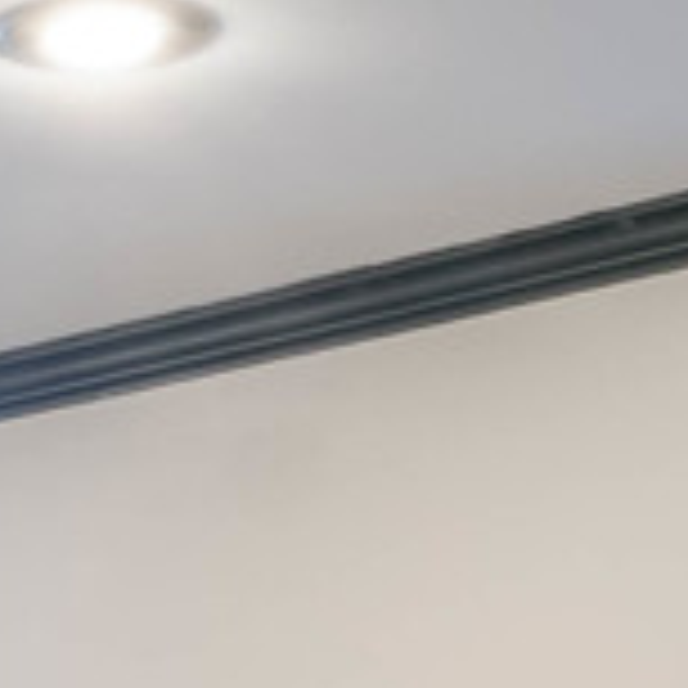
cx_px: -112
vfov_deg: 11.2
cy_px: 1093
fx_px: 3339
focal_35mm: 148
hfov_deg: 11.6
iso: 200
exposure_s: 1/3
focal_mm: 11
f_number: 8
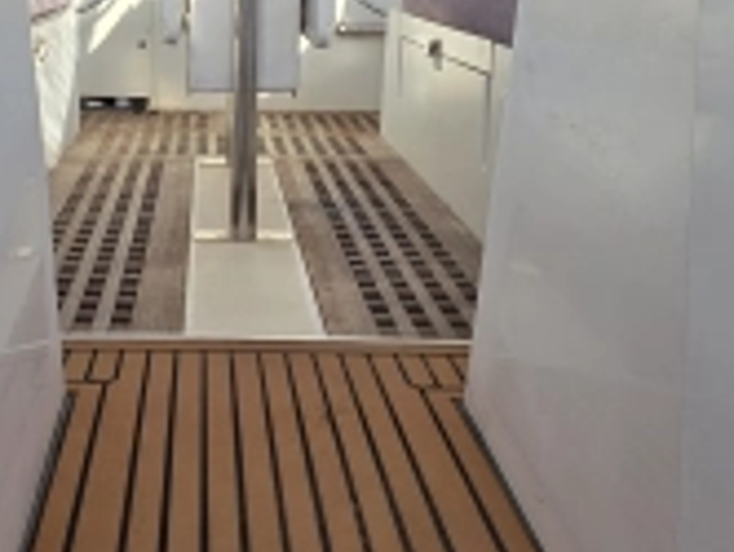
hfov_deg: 43.0
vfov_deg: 29.1
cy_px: -108
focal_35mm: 43
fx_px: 913
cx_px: 230
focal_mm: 2.2
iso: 40
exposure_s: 1/887
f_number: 1.9
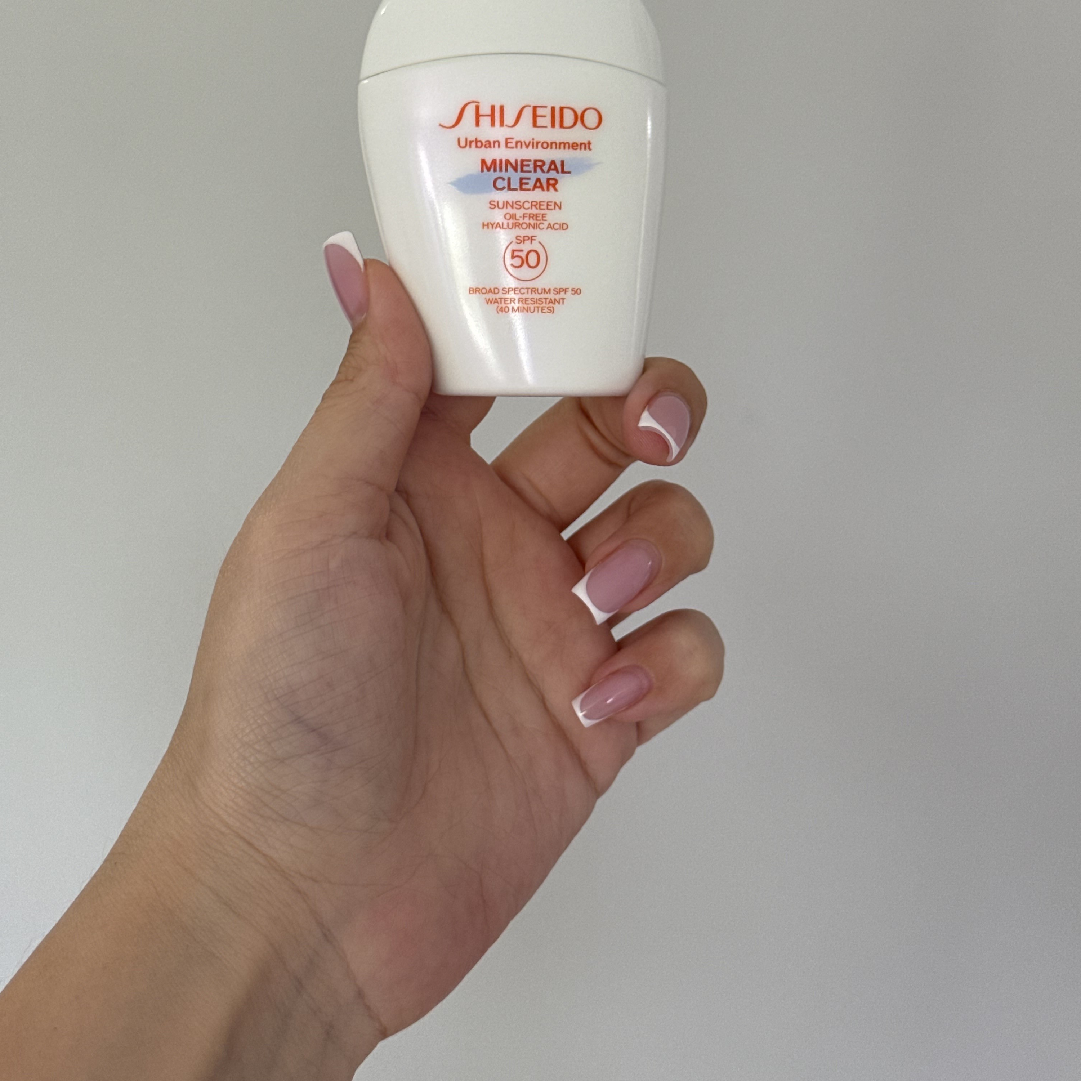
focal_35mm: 57
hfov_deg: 30.0
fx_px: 2014
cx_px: 538
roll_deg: +0.0
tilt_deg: -9.9
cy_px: 357
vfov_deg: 29.8
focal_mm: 6.76
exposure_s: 1/60
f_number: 1.78
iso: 80
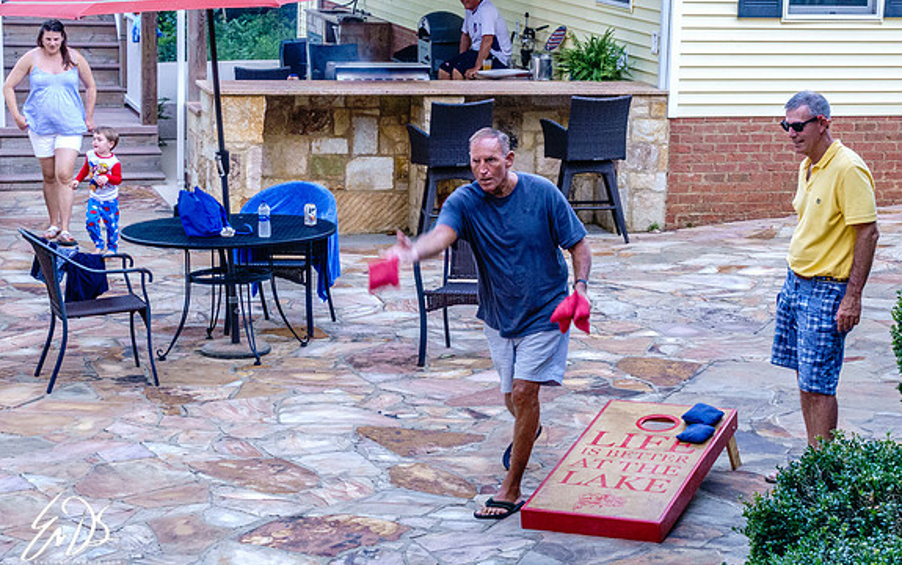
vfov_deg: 14.5
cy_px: 279
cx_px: 450
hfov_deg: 23.0
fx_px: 2213
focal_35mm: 90
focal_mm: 24.79
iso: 1250
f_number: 5
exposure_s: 1/100
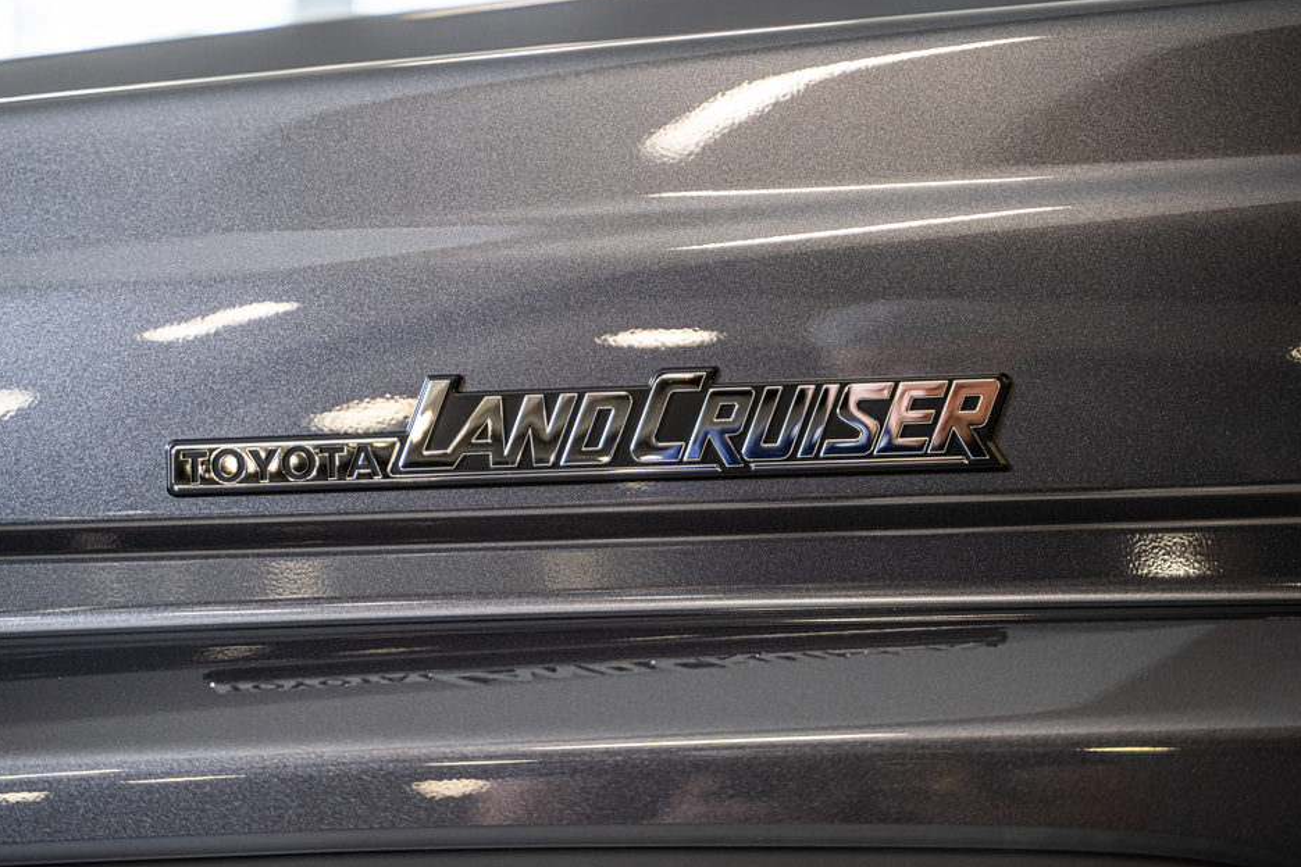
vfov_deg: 16.7
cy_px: 421
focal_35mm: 82
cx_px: 614
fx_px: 2963
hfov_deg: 24.8
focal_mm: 75
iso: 640
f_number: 2.8
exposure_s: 1/200
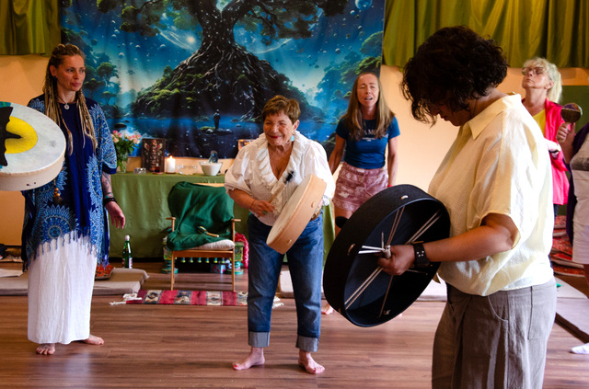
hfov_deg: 28.1
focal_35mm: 72
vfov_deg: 18.8
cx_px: 262
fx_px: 1174
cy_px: 204
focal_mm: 38
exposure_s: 1/50
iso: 800
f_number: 4.5
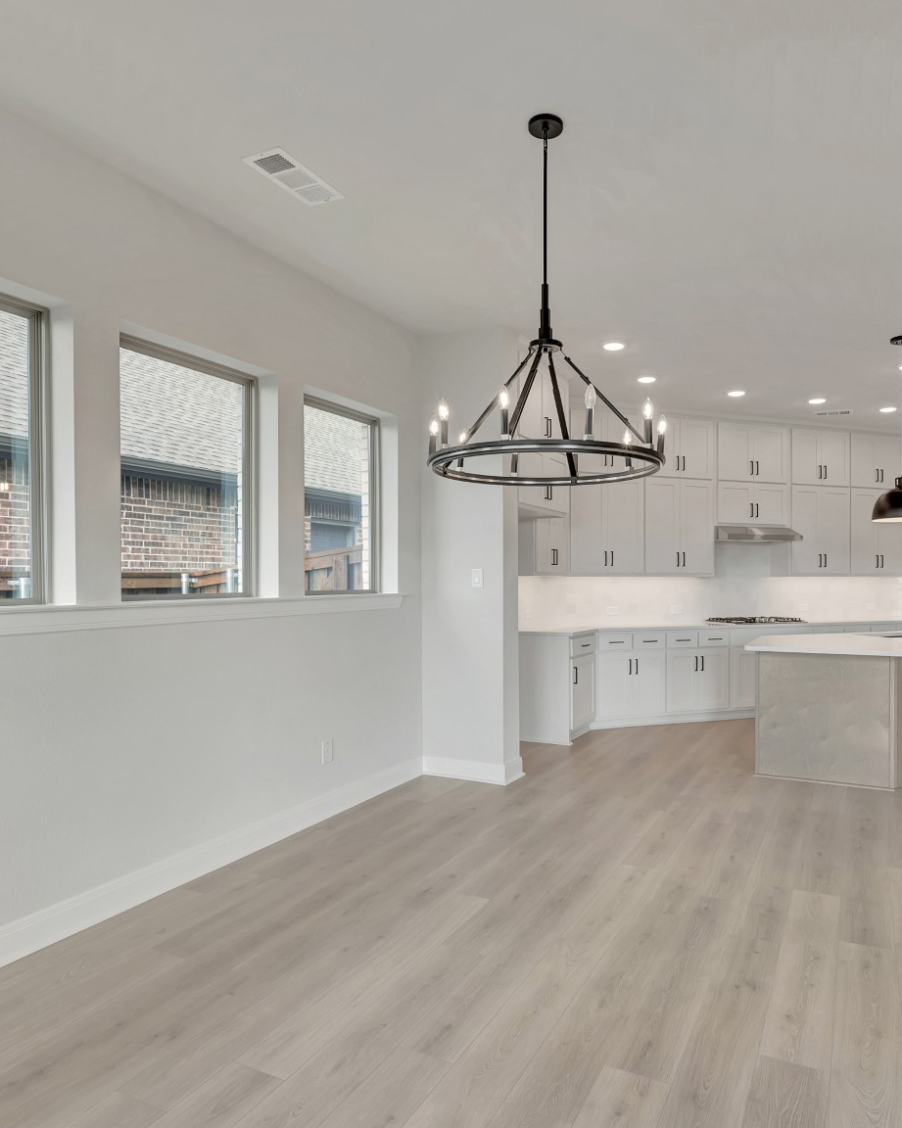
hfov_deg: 62.8
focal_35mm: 22
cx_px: 515
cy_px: 587
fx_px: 734
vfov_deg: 75.0
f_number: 9
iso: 100
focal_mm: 15
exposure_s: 1/6
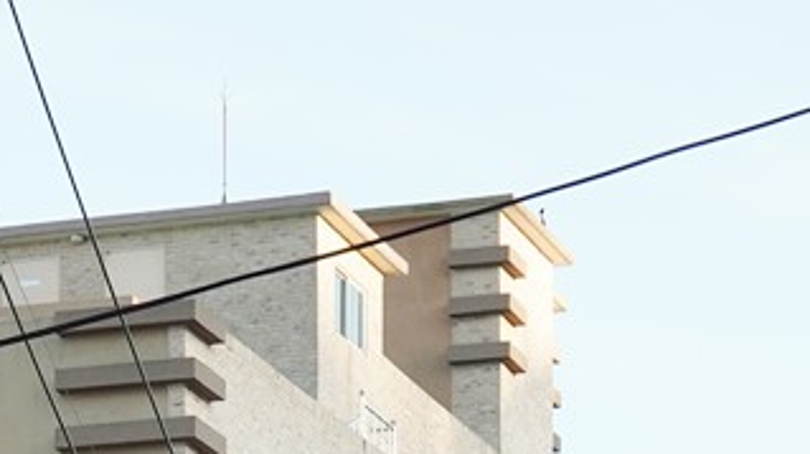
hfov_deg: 9.4
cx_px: 353
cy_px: 1367
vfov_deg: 5.0
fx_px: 4937
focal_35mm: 230
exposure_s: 1/125
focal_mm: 35
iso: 400
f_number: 10
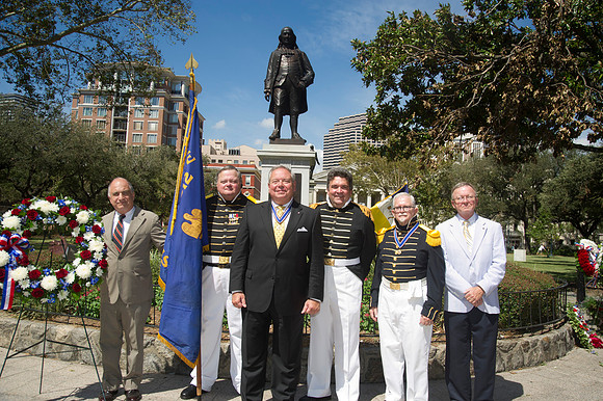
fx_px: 502
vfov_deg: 43.6
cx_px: 302
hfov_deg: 62.0
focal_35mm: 30
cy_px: 200
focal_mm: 30
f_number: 9
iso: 200
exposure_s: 1/250
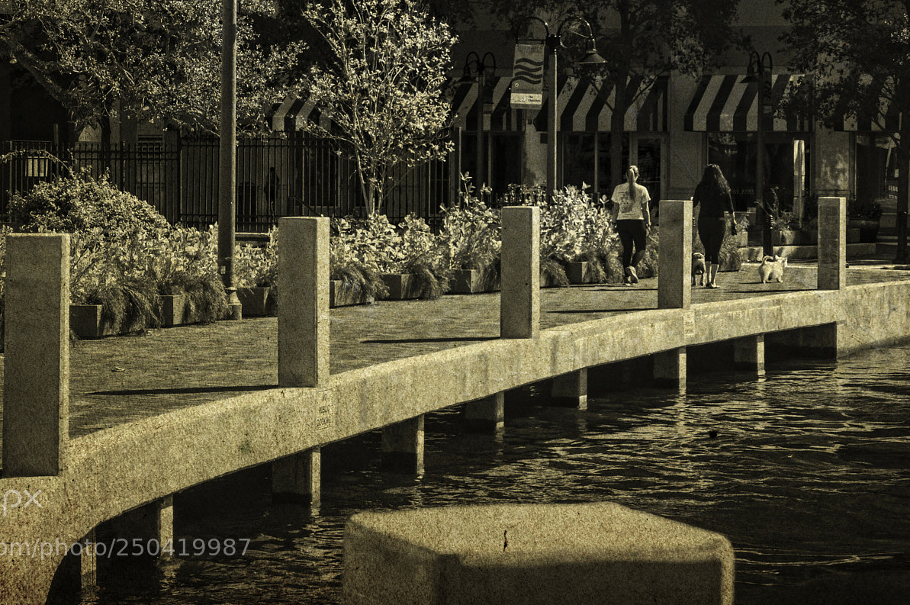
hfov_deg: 18.5
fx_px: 2795
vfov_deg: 12.3
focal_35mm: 111
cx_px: 462
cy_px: 201
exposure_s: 1/500
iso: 400
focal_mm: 55
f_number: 11
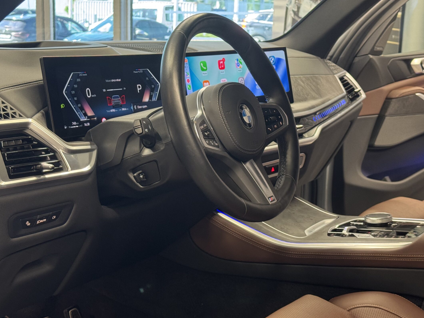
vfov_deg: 25.2
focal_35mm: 58
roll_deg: -0.9
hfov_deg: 33.2
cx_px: 201
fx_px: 710
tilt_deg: -10.4
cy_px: 146
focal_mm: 6.76
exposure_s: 1/50
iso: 200
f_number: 1.78
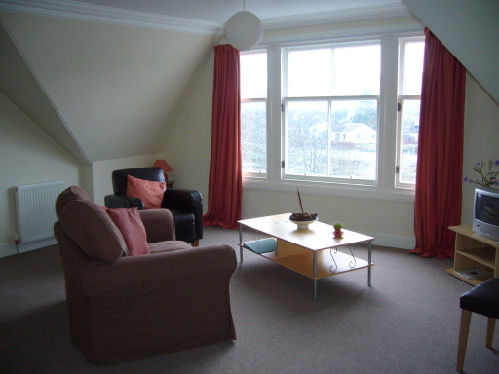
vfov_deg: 39.7
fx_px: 519
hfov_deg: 51.4
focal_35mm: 36
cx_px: 250
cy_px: 187
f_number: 2.9
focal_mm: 6
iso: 100
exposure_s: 1/10
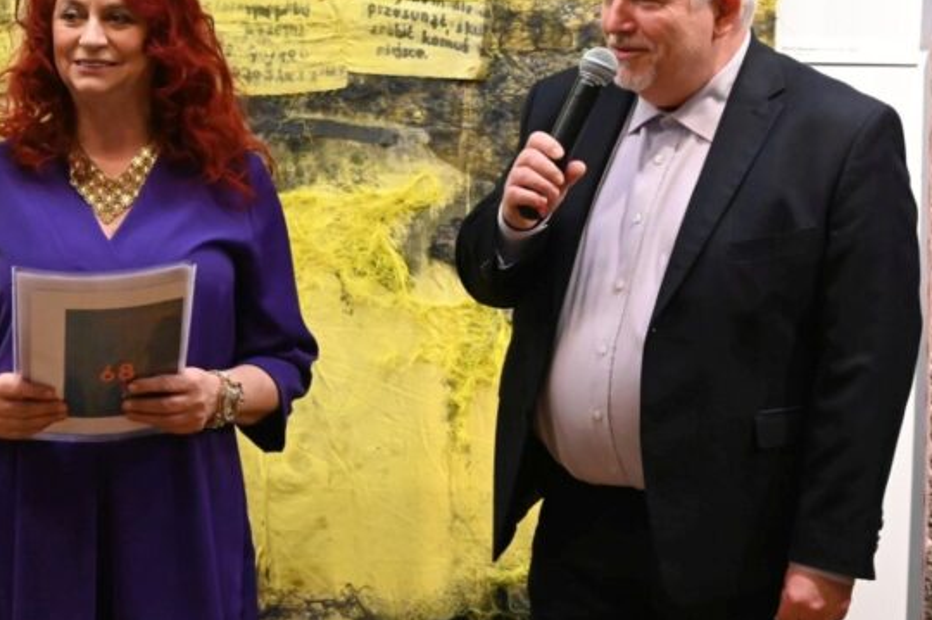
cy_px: 303
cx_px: 216
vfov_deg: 12.4
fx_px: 2845
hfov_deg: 18.5
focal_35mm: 110
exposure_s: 1/250
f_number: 5.6
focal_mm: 58
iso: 10000
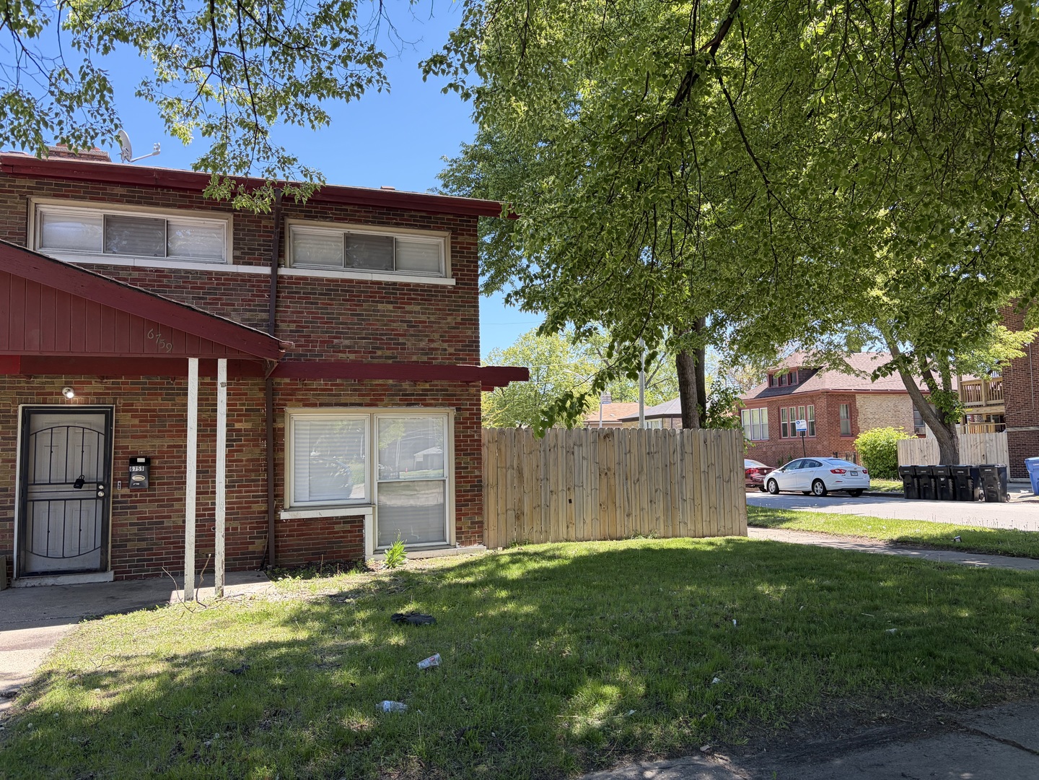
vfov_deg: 53.1
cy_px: 390
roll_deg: +2.1
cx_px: 520
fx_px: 780
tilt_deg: +5.0
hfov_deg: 67.3
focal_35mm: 26
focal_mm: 5.96
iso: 64
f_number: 1.6
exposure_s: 1/571
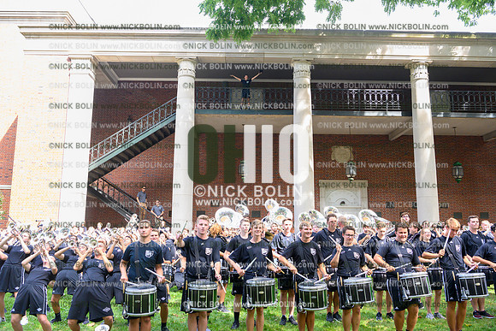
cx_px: 248
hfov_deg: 58.7
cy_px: 166
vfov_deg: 41.1
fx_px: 441
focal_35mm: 32
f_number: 5
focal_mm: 32
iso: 2500
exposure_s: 1/500
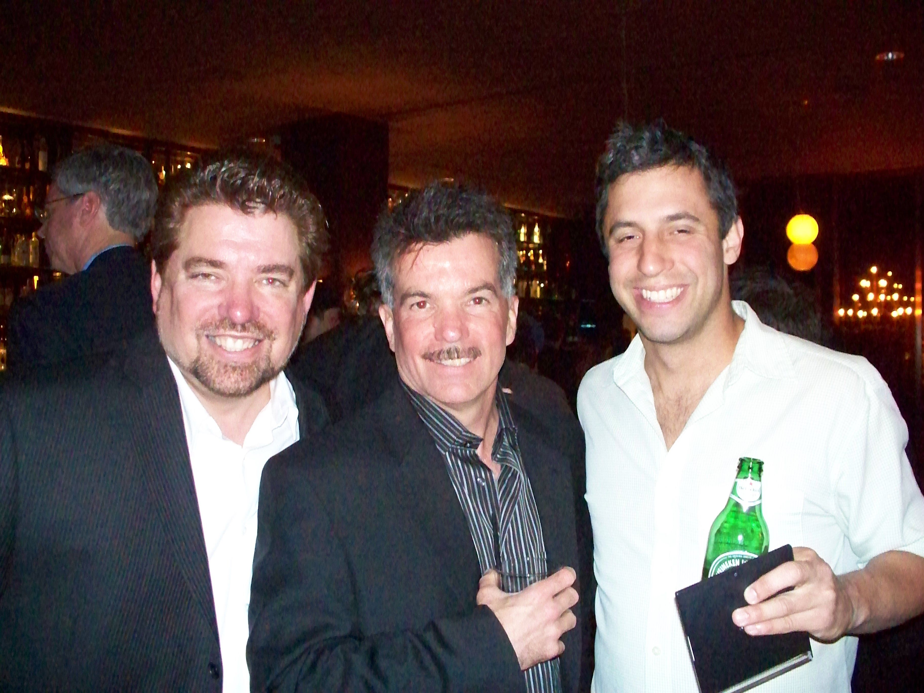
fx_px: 934
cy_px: 346
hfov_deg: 52.6
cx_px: 462
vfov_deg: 40.7
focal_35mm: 35
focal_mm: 7.54
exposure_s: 1/30
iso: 3200
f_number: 2.8
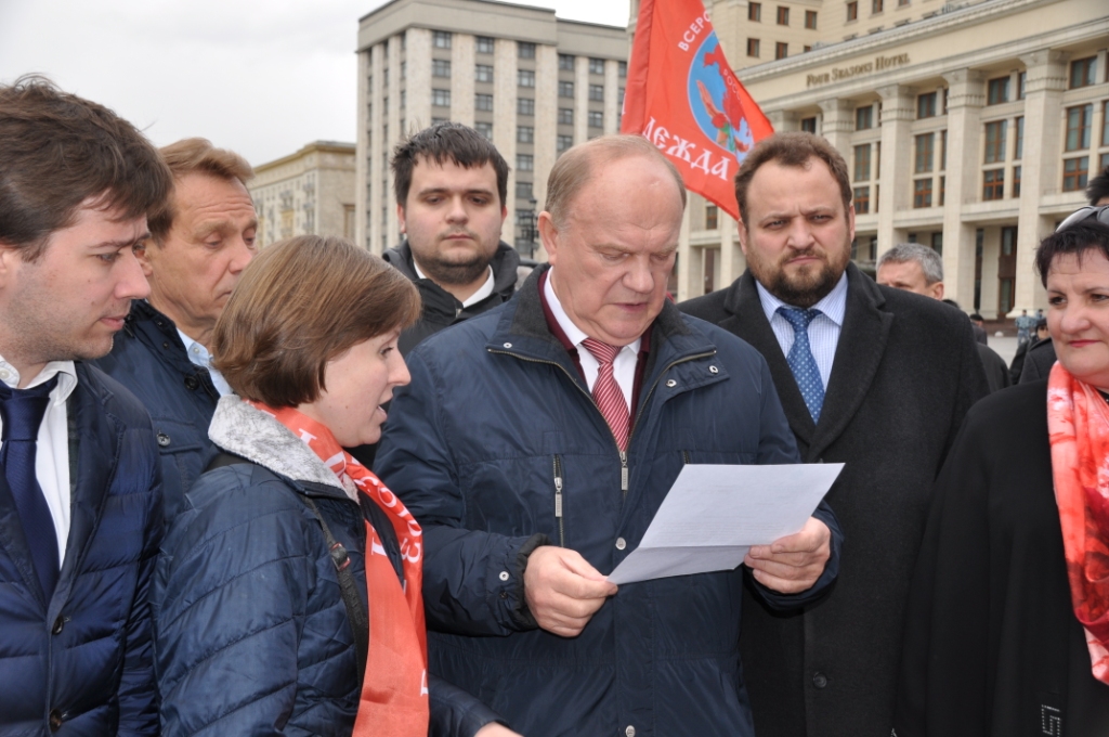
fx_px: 1477
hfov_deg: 41.2
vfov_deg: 28.0
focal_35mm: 48
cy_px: 368
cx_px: 554
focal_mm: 32
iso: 200
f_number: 7.1
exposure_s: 1/200
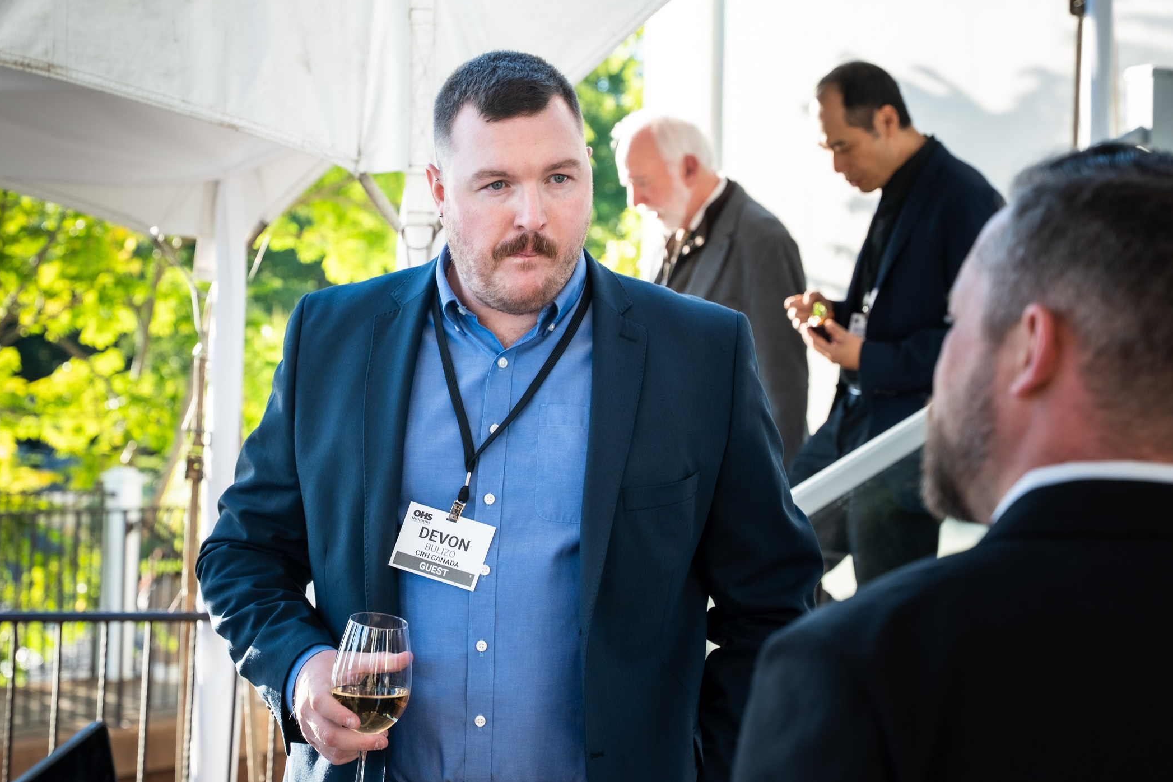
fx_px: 2672
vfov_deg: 16.7
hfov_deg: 24.7
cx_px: 426
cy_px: 390
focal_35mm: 82
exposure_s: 1/250
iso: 200
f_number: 4
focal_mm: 55.9
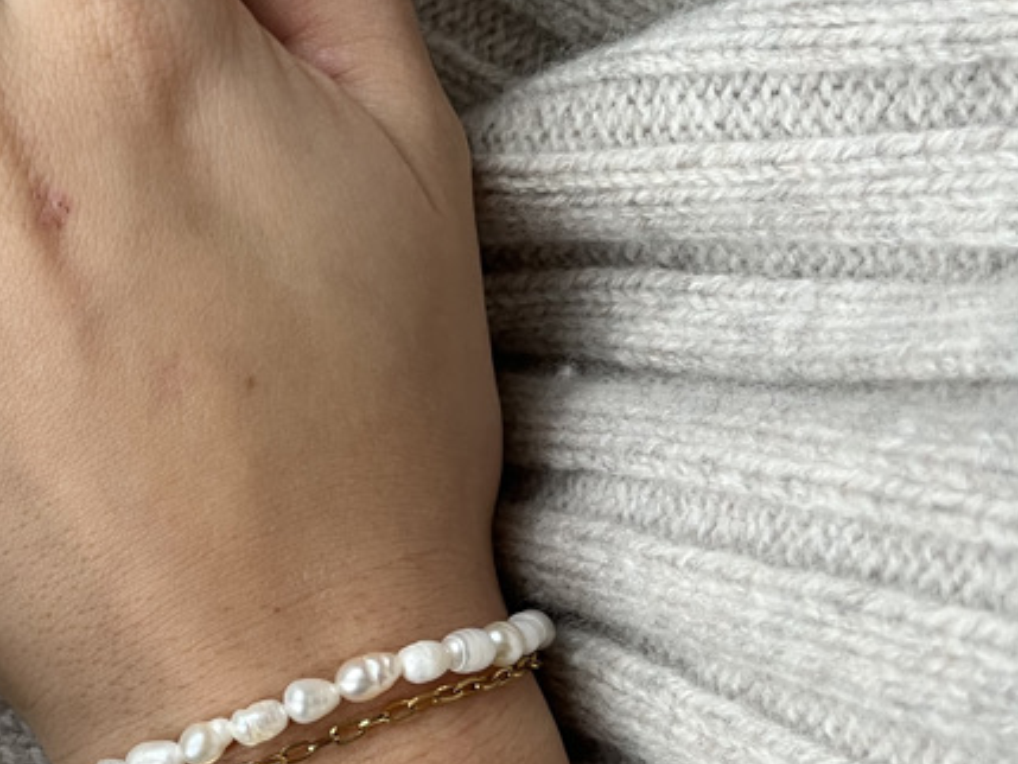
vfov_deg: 23.7
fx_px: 1824
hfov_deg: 29.1
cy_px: 410
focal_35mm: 62
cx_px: -7
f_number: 1.6
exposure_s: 1/50
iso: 80
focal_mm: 5.1
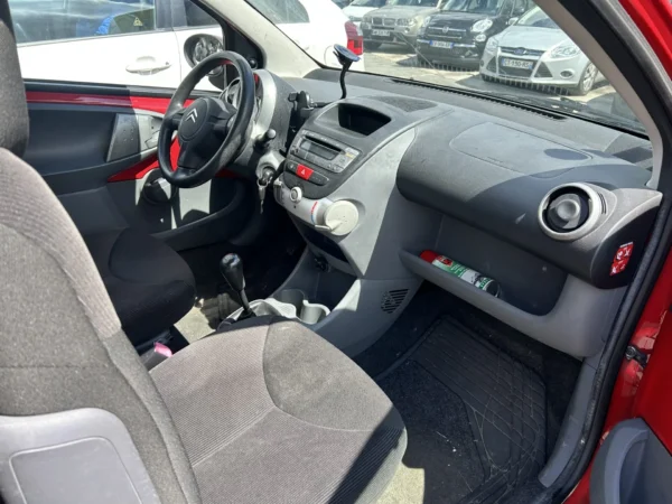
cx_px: 336
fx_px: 505
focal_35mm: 26
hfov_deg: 67.3
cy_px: 252
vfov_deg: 53.1
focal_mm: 5.7
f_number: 1.5
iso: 50
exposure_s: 1/743
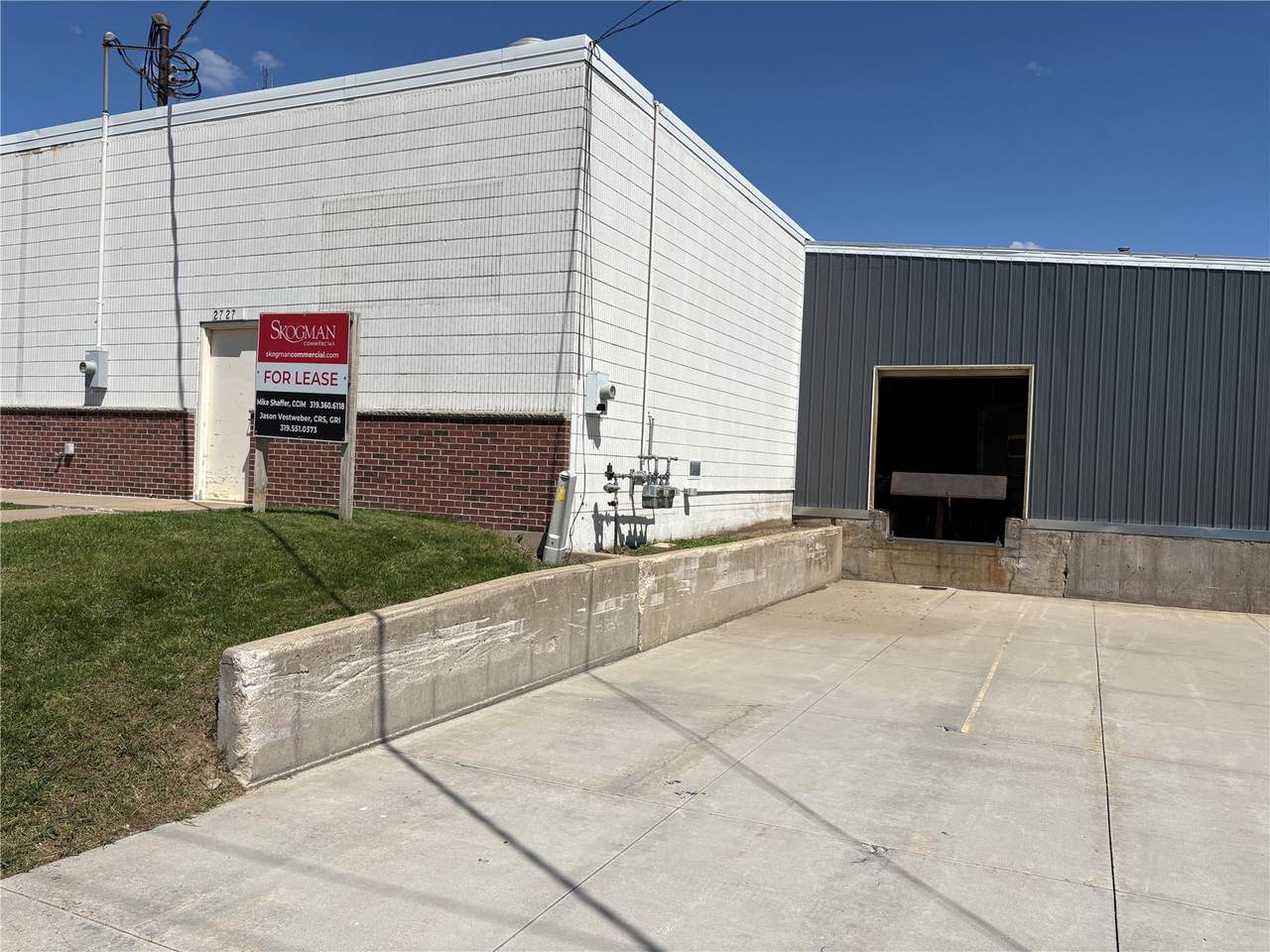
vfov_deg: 53.1
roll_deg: -2.1
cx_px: 635
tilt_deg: -0.3
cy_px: 476
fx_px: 954
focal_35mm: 26
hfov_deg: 67.3
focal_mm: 5.96
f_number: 1.6
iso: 50
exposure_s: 1/6993
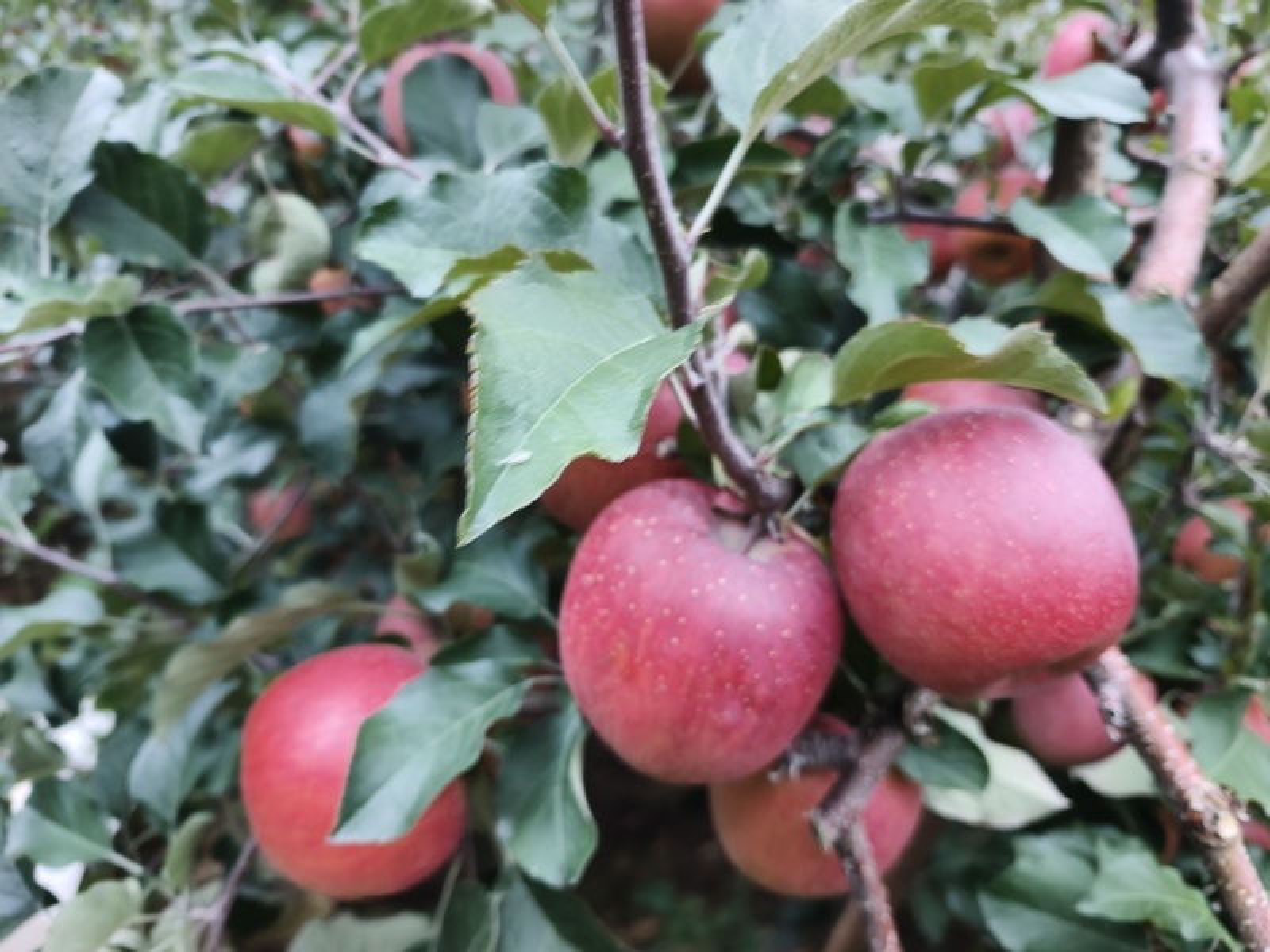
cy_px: 476
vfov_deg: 58.9
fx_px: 844
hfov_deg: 73.9
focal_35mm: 23
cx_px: 635
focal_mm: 6.06
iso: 800
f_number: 1.6
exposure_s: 1/50
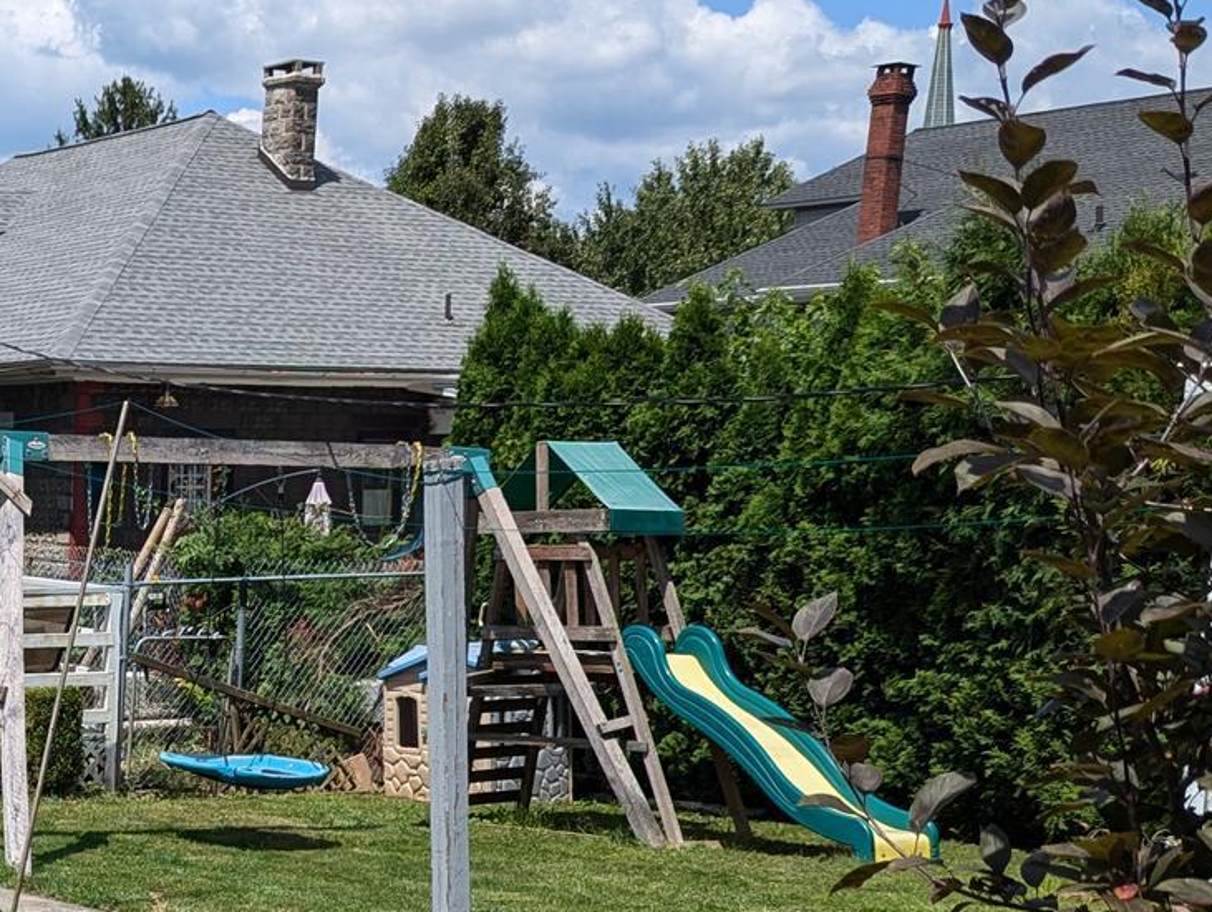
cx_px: -113
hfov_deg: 26.7
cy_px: 673
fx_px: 2349
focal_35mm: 67
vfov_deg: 21.8
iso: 43
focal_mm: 6.81
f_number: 1.85
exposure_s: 1/2179
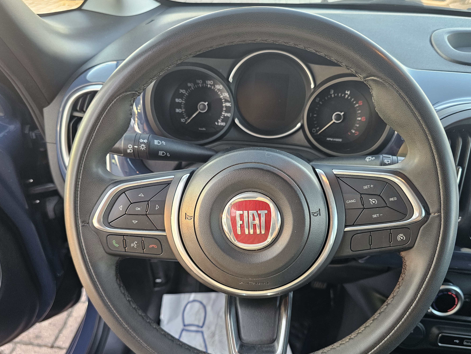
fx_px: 354
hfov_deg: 67.3
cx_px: 239
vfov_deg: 53.0
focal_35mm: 26
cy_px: 196
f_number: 1.7
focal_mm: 6.3
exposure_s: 1/100
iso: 320
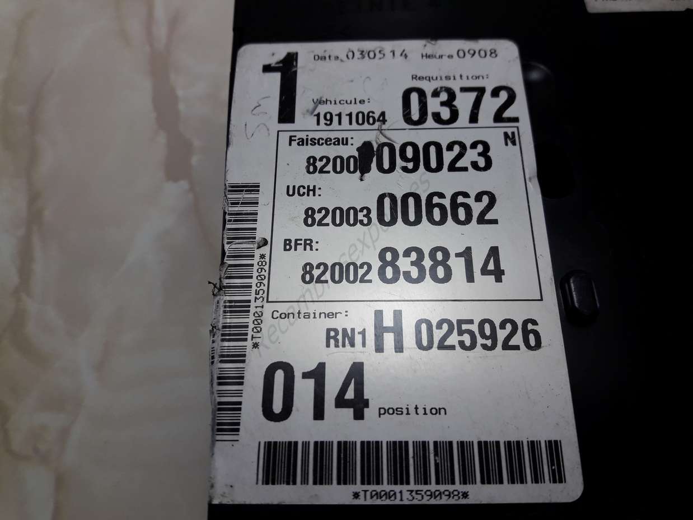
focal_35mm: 28
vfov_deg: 49.7
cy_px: 260
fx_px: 560
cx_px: 346
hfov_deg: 63.5
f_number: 1.9
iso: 50
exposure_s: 1/100
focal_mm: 3.7
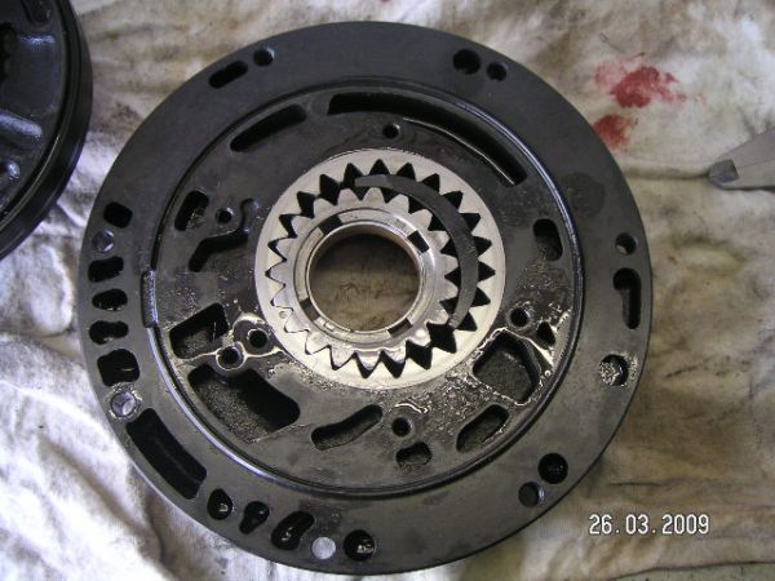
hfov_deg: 49.0
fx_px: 851
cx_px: 388
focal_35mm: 38
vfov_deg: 37.7
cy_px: 290
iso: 100
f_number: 2.8
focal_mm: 6
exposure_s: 1/20
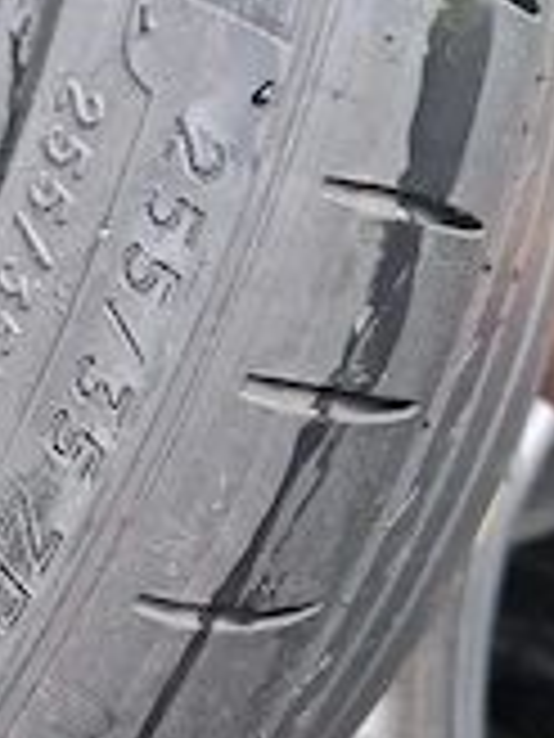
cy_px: 428
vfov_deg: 34.3
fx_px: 1195
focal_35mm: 56
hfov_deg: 24.4
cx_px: -50
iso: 50
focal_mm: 5.54
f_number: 1.8
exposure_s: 1/172
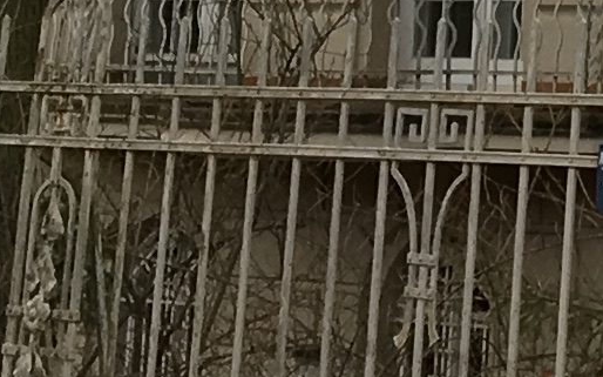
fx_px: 3960
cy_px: -802
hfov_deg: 8.2
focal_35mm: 241
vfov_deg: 5.1
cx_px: 1302
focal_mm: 4.15
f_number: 2.2
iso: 25
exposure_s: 1/405
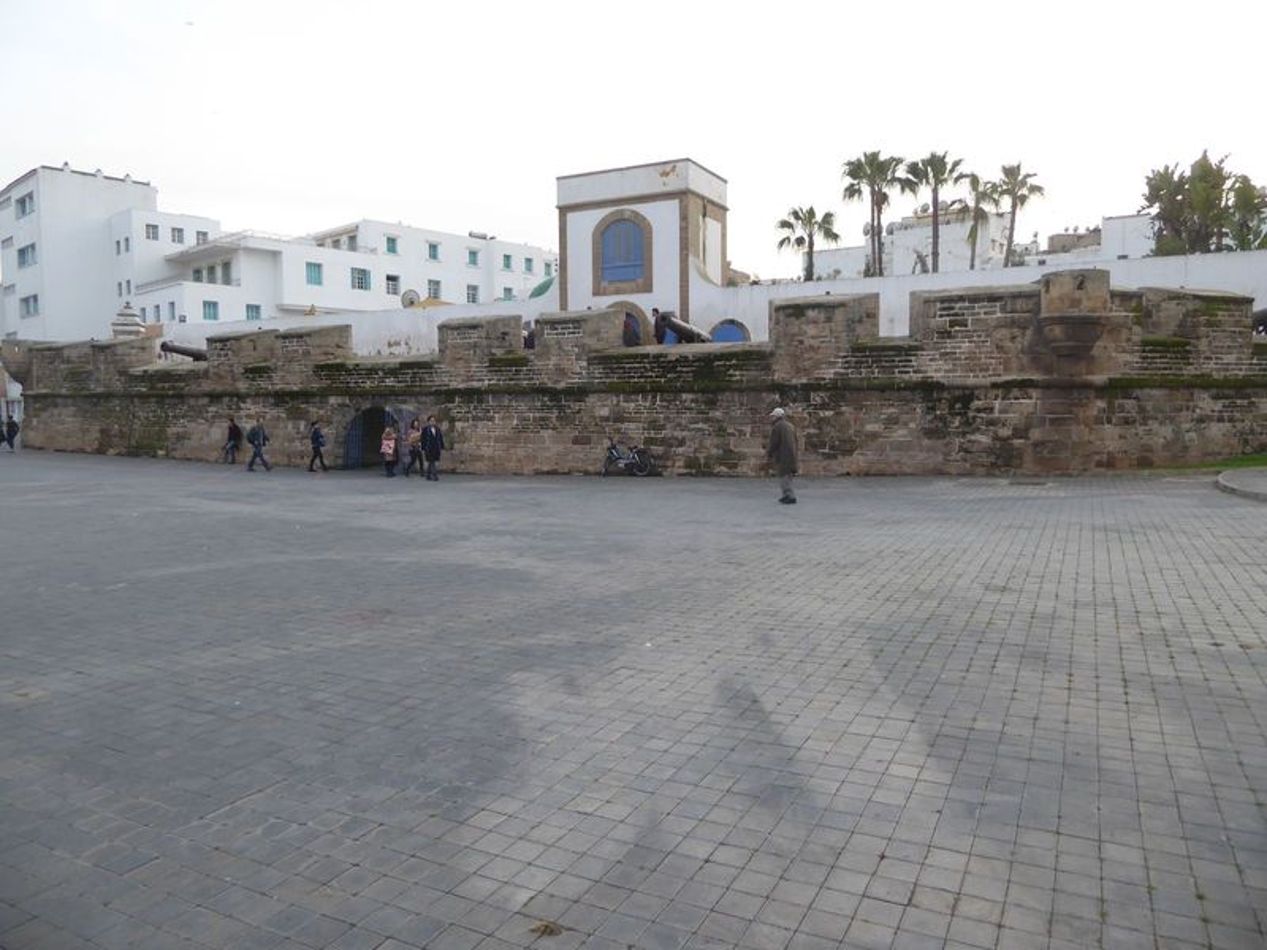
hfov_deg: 69.4
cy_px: 475
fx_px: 915
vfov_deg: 54.9
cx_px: 634
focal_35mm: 25
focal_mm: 4.3
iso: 80
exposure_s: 1/100
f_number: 3.3
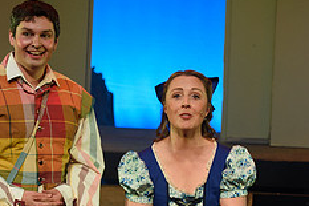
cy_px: 144
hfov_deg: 9.6
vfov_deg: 6.4
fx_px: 1827
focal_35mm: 213
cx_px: 62
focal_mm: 70
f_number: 2.8
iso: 800
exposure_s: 1/160
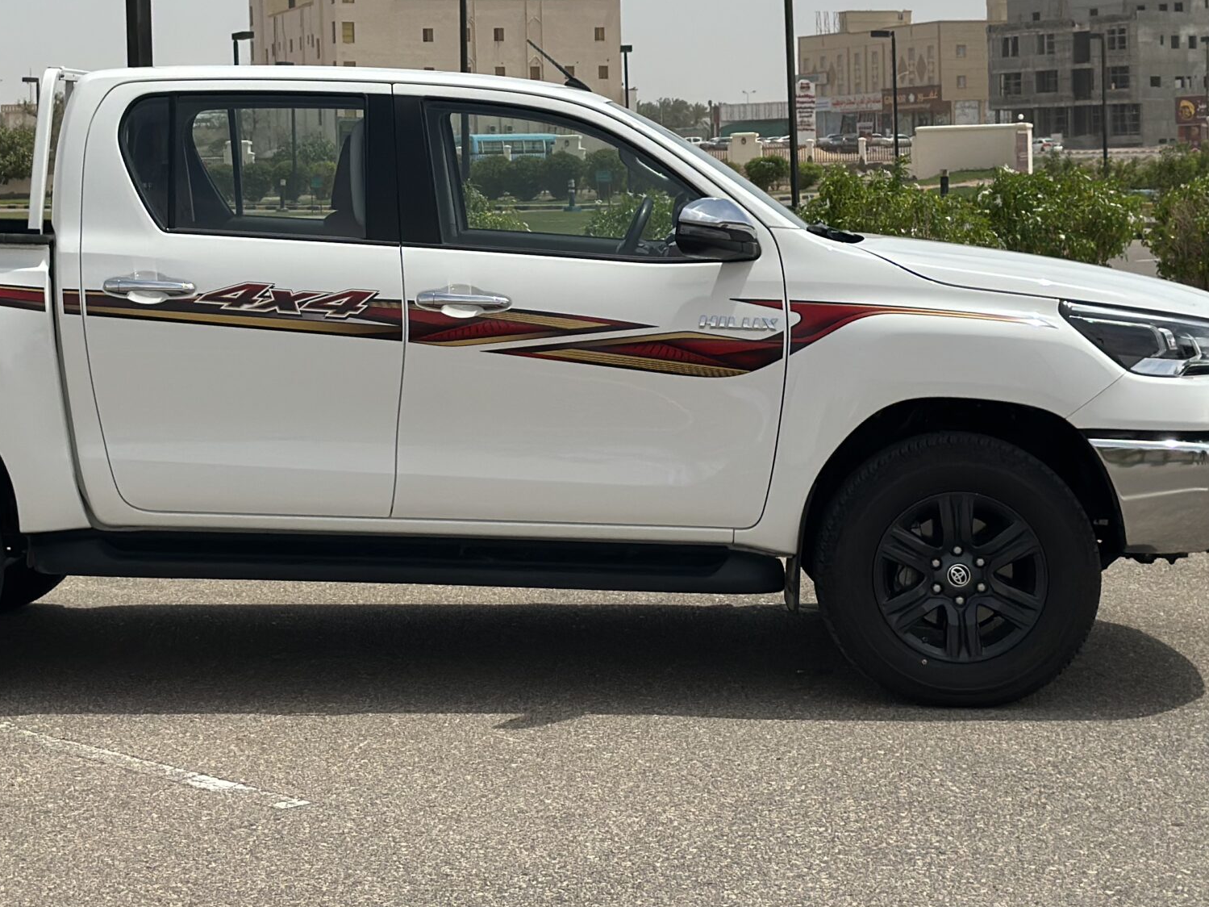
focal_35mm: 82
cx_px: 388
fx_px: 2864
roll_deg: +0.9
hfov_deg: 23.7
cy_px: 229
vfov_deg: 17.9
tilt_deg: -0.9
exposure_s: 1/9804
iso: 100
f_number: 1.78
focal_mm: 6.86
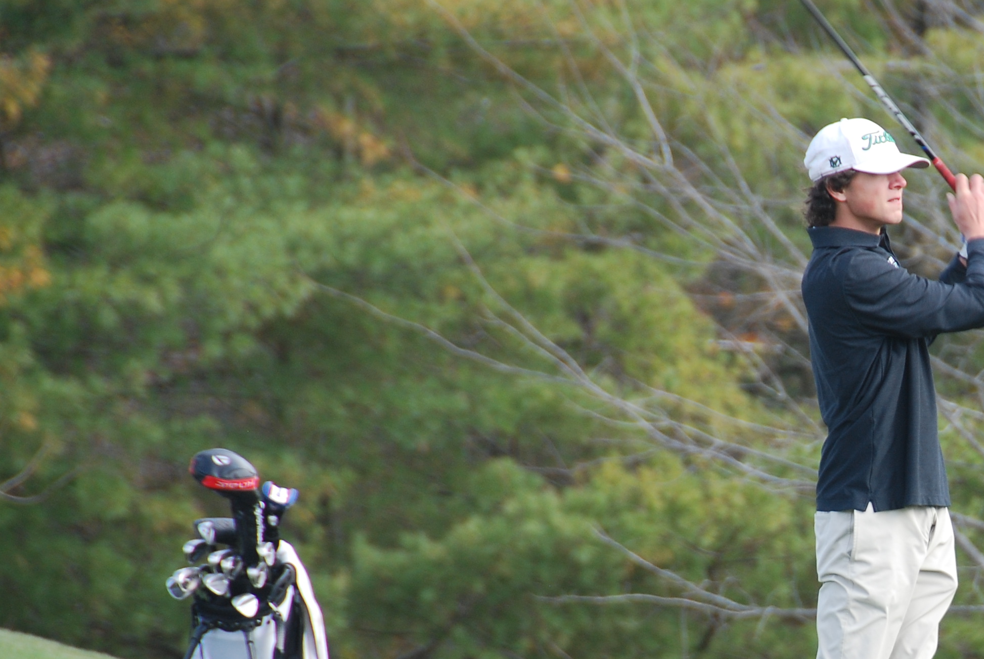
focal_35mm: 597
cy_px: 478
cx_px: 902
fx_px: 16339
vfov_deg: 2.3
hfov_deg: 3.4
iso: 200
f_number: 6.3
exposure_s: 1/125
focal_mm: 200
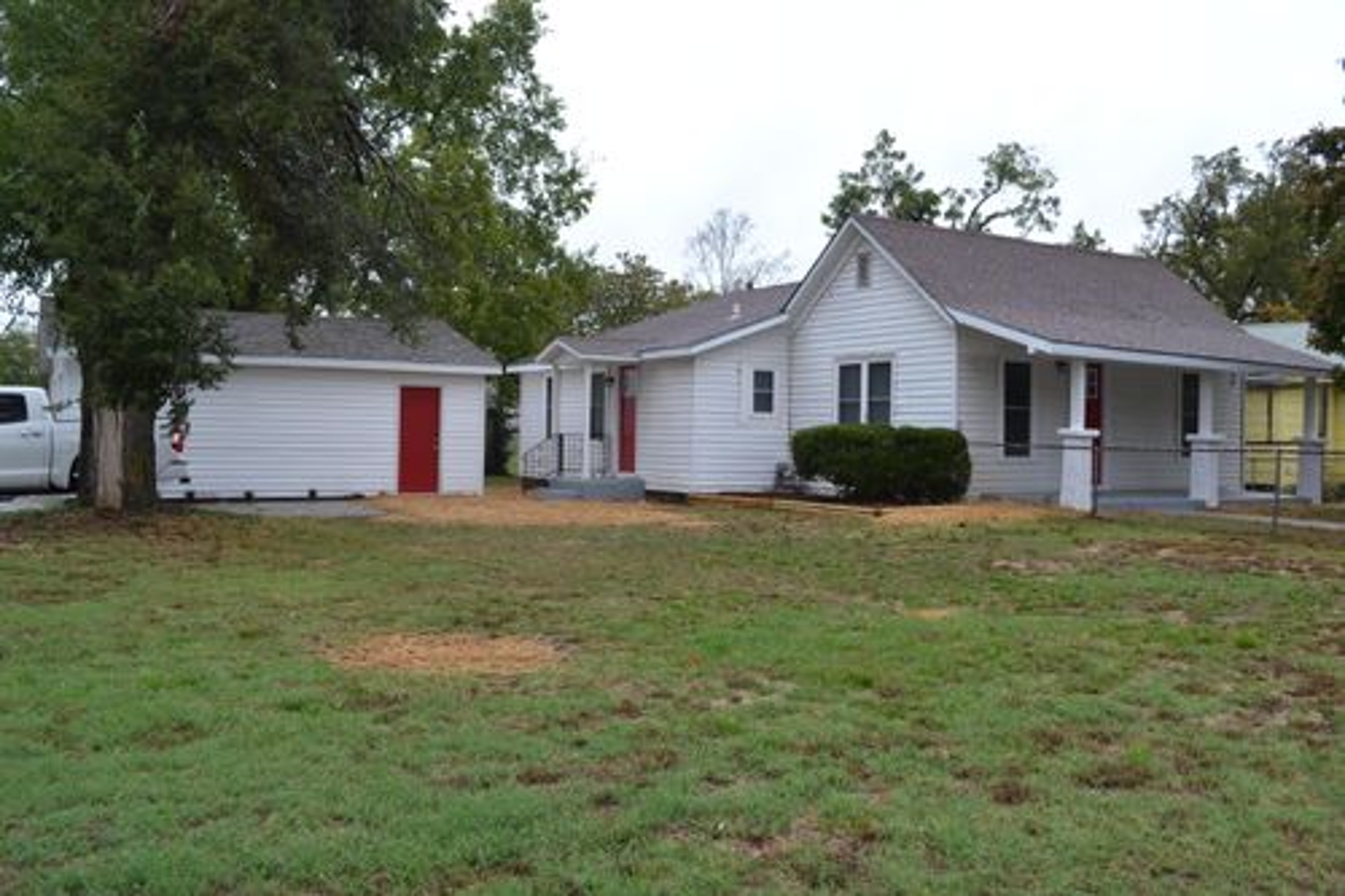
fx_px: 1120
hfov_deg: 61.9
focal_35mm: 30
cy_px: 448
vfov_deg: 43.6
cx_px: 672
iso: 100
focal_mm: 20
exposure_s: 1/125
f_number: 5.6
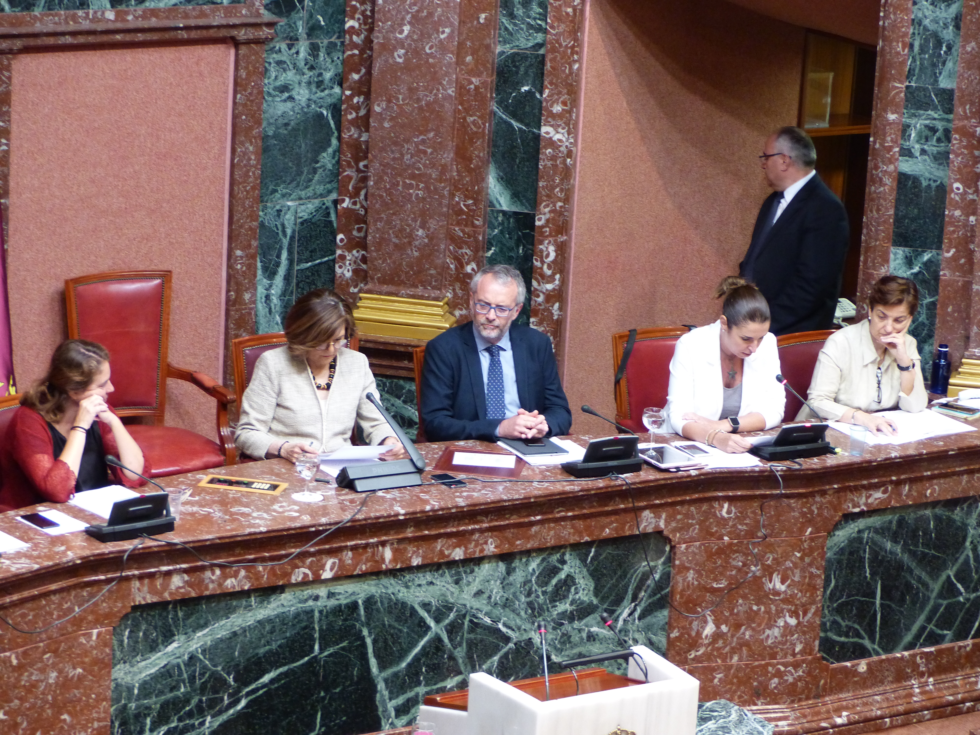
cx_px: 490
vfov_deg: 13.0
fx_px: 3227
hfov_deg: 17.3
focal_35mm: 114
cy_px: 368
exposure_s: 1/20
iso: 400
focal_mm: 20.5
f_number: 2.8
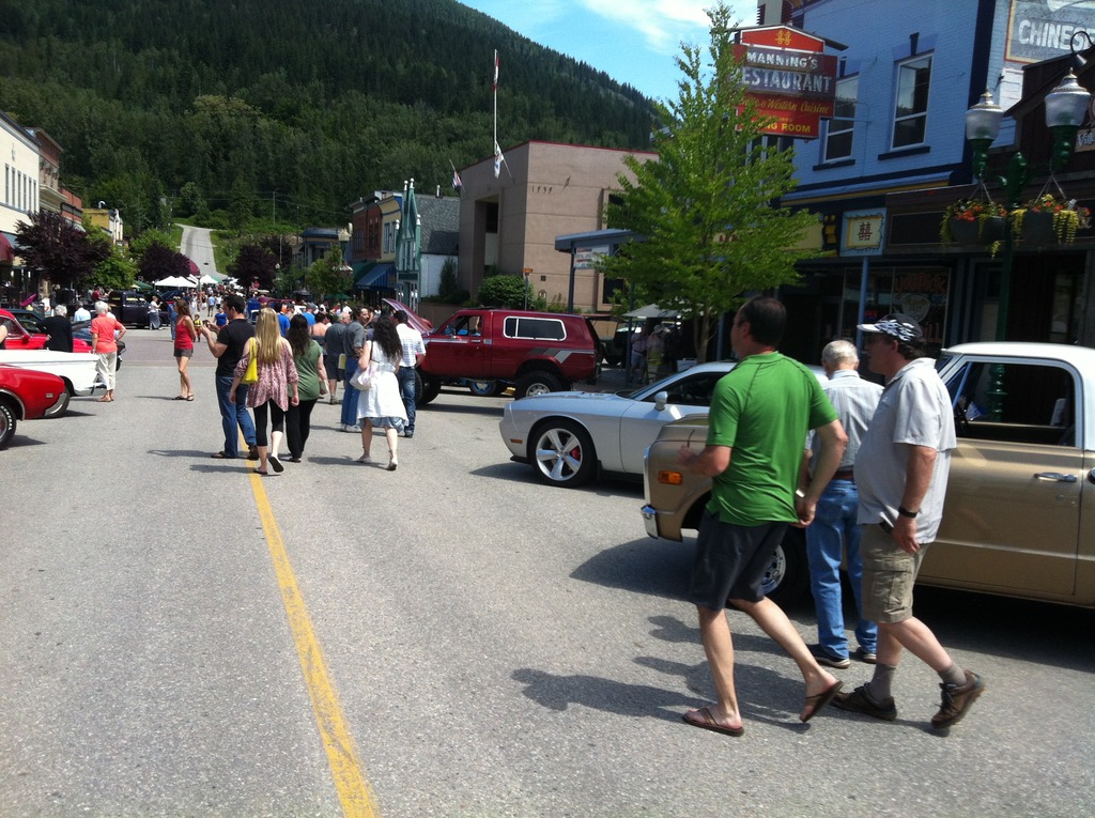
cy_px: 409
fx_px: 1106
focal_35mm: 35
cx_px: 548
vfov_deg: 40.6
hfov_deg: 52.7
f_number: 2.8
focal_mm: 3.85
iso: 80
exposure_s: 1/670
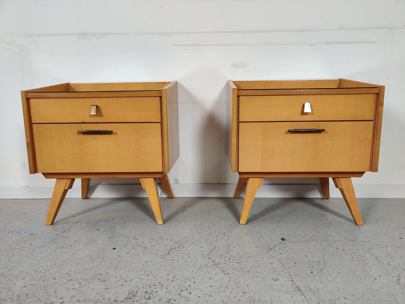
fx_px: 316
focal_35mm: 27
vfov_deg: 51.4
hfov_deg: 65.3
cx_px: 202
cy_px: 152
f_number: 1.65
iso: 200
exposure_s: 1/100
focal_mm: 4.75
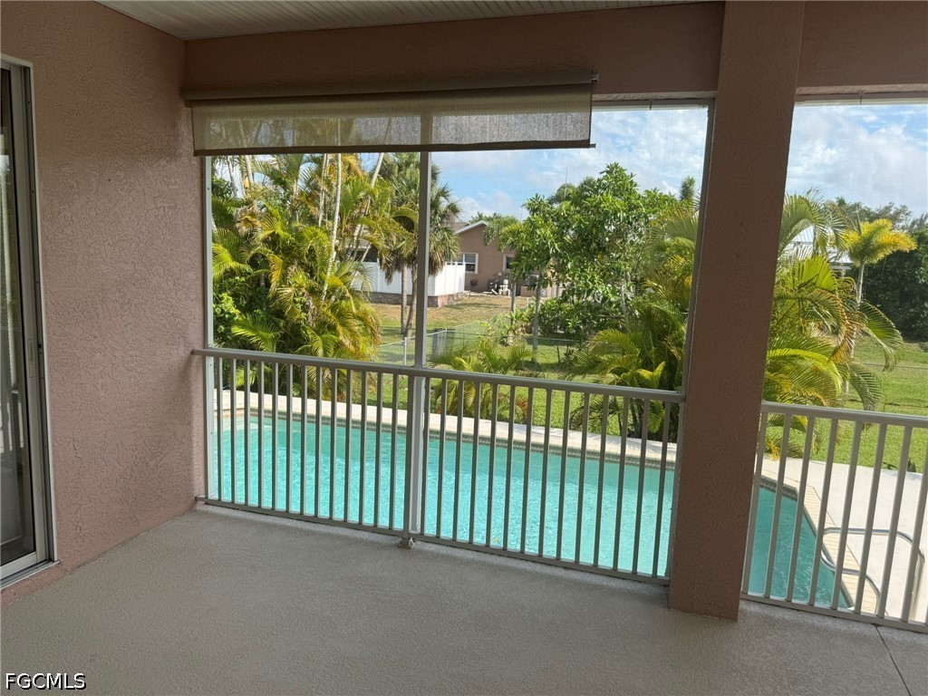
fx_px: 643
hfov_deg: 71.6
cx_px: 464
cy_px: 348
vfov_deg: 56.8
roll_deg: -2.1
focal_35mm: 24
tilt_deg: -6.8
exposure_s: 1/1361
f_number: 1.78
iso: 80
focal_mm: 6.76
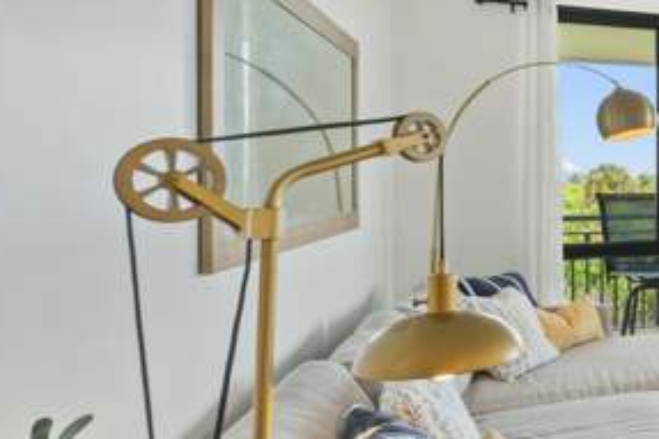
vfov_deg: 34.0
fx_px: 713
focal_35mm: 39
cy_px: 169
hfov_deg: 35.0
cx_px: 850
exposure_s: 1/6
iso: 250
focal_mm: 14
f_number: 9
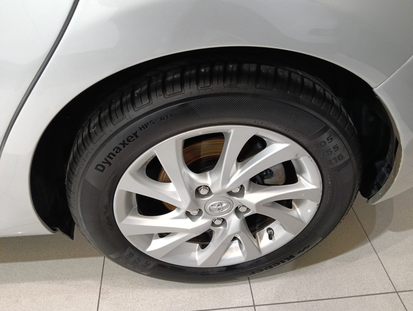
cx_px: 206
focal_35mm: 27
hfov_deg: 65.2
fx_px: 323
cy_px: 156
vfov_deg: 51.5
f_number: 16
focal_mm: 3.98
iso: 1000
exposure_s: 1/33.3
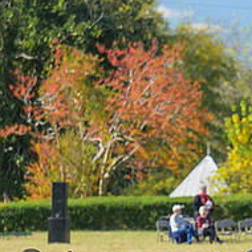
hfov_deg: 3.1
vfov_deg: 3.1
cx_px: 341
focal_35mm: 558
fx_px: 4596
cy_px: 219
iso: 200
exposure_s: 1/400
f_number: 4
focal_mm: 185
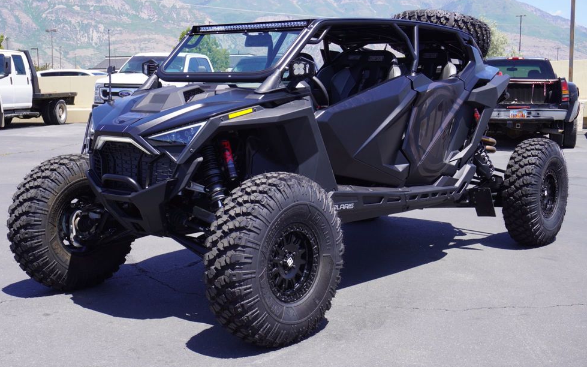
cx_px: 285
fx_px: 768
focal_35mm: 48
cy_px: 186
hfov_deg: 41.8
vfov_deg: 26.9
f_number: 8
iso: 100
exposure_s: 1/160
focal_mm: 30
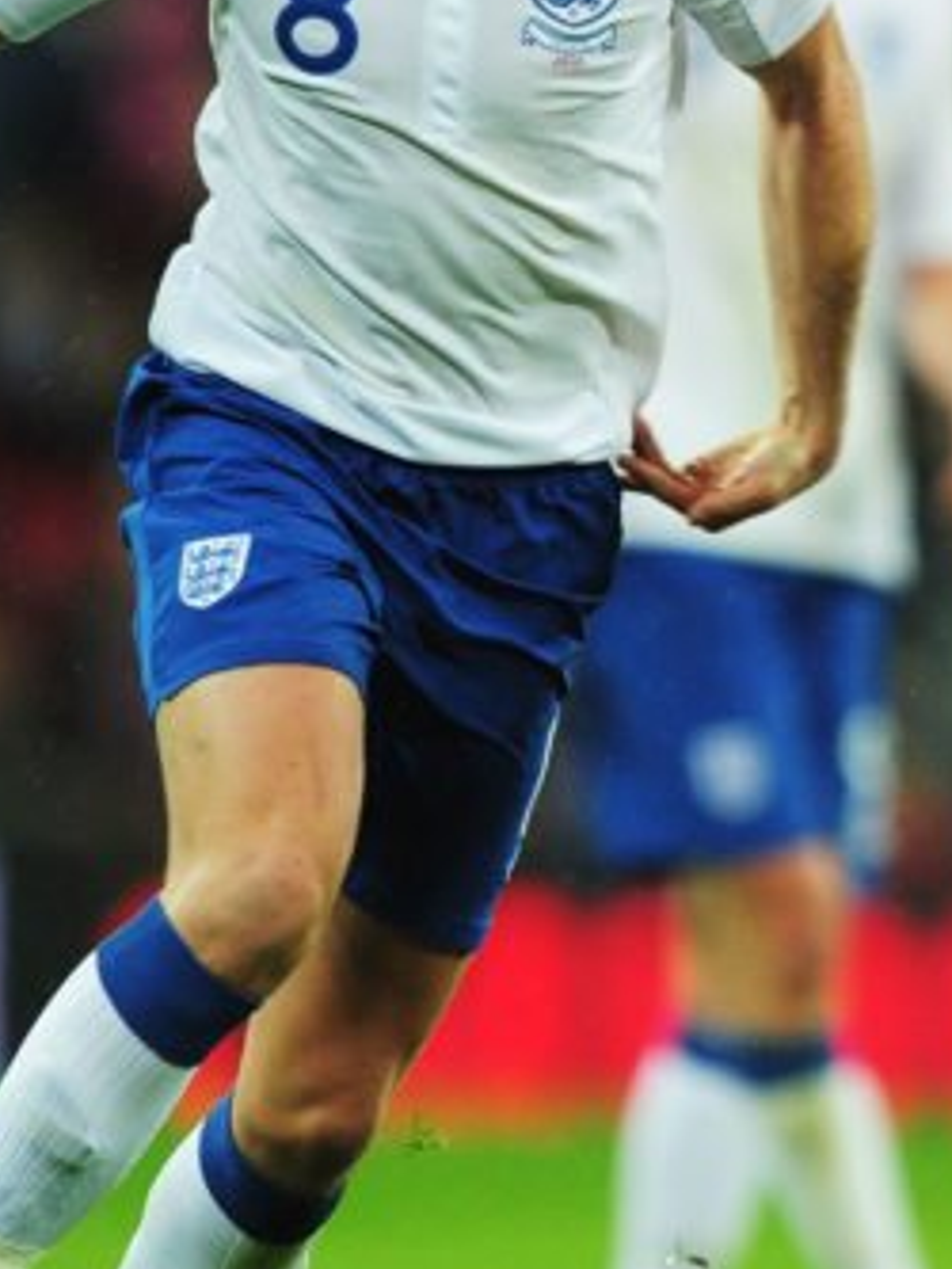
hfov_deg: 1.3
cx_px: 1062
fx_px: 43242
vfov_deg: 1.7
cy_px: 566
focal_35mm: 1180
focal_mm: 400
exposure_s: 1/800
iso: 1250
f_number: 2.8
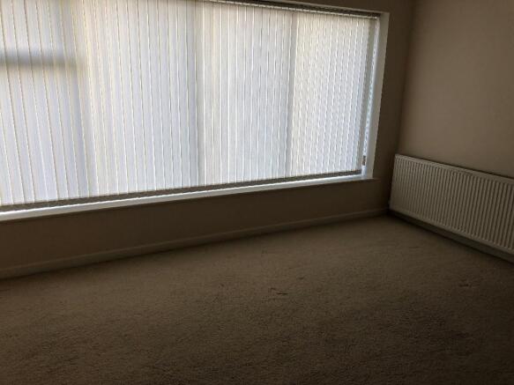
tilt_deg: -17.2
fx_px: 416
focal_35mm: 28
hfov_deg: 63.5
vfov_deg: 49.7
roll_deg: -1.0
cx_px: 257
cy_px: 192
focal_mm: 4
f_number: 1.8
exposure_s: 1/100
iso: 40
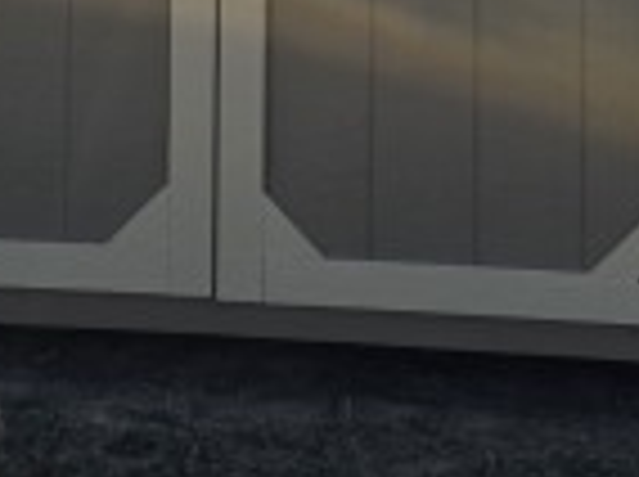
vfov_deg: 12.9
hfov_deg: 18.9
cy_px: -378
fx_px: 1917
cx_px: 364
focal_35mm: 104
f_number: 1.7
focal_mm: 6.3
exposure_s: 1/6809
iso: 80
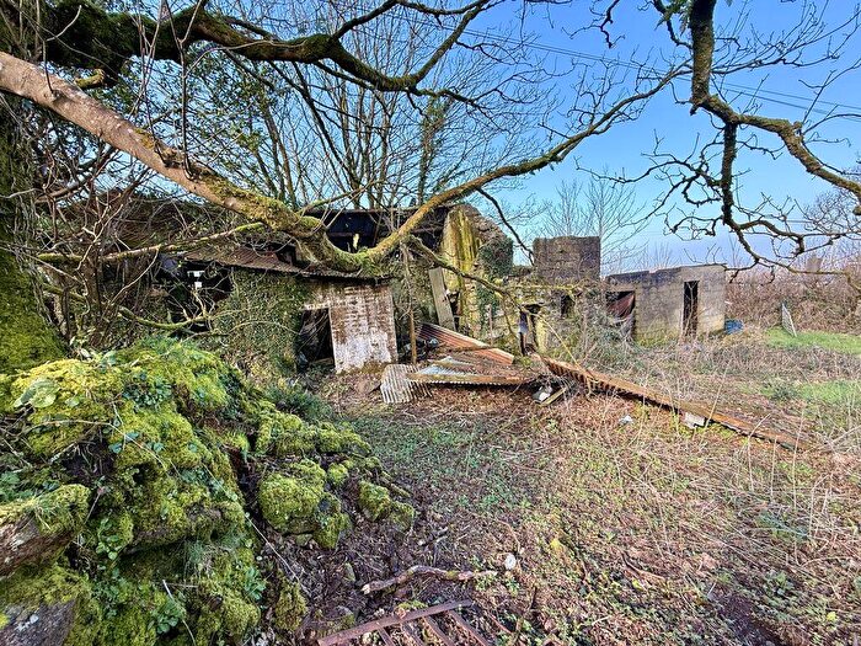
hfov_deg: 102.1
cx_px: 430
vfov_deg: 85.7
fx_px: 348
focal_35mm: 14
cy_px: 323
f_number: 2.2
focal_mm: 2.22
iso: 64
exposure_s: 1/197
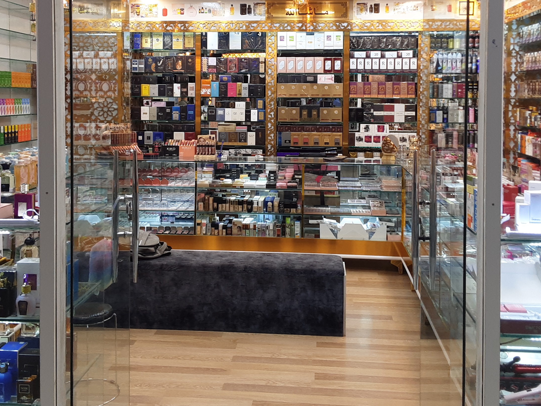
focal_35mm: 42
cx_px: 272
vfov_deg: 34.0
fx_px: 656
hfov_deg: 44.8
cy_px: 135
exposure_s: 1/100
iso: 50
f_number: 1.9
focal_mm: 2.9
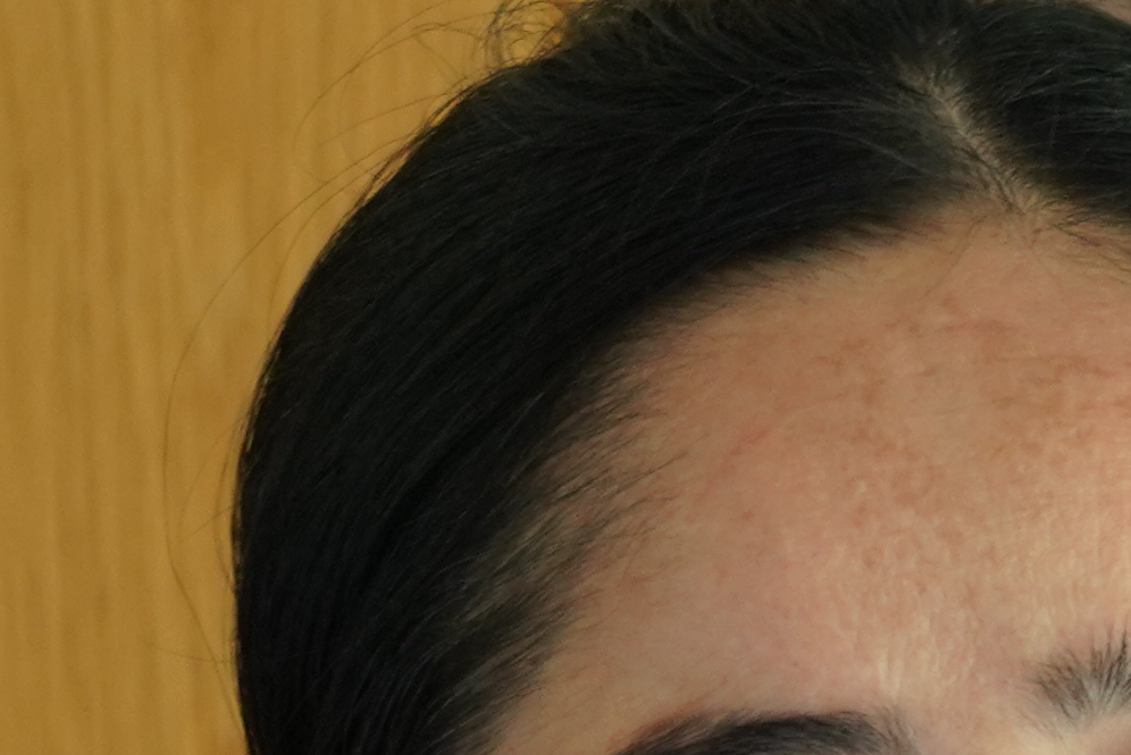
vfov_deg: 3.3
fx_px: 12792
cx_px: 2428
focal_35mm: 407
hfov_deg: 5.0
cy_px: 2509
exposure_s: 1/60
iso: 500
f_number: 4
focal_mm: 51
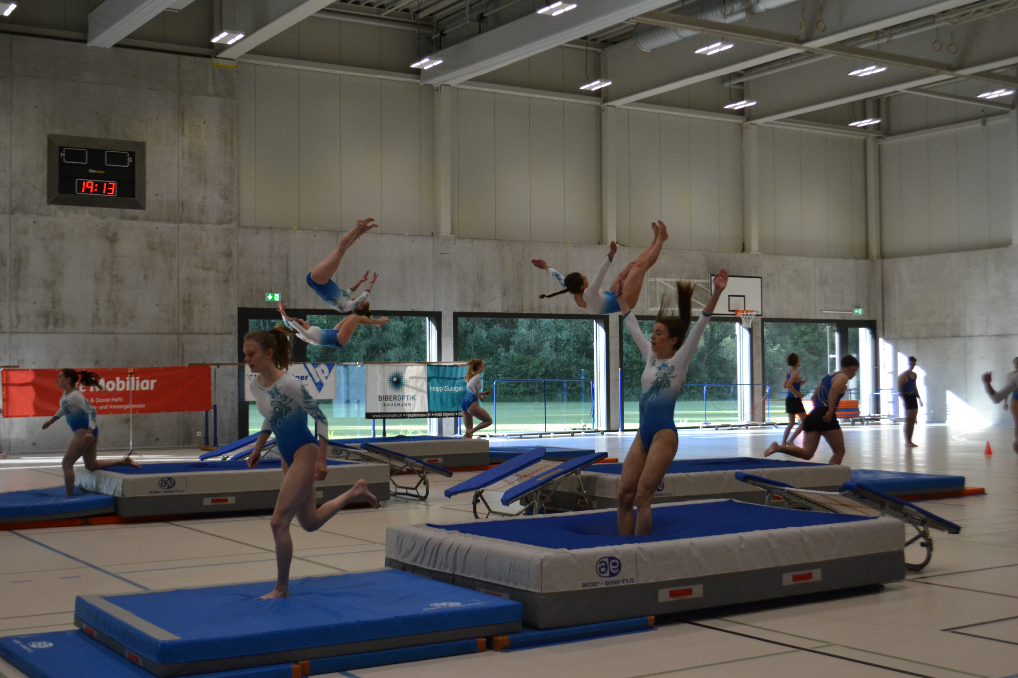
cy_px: 339
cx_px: 509
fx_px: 1272
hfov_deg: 43.6
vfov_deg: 29.9
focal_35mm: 45
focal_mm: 30
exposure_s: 1/500
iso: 1250
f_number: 4.5
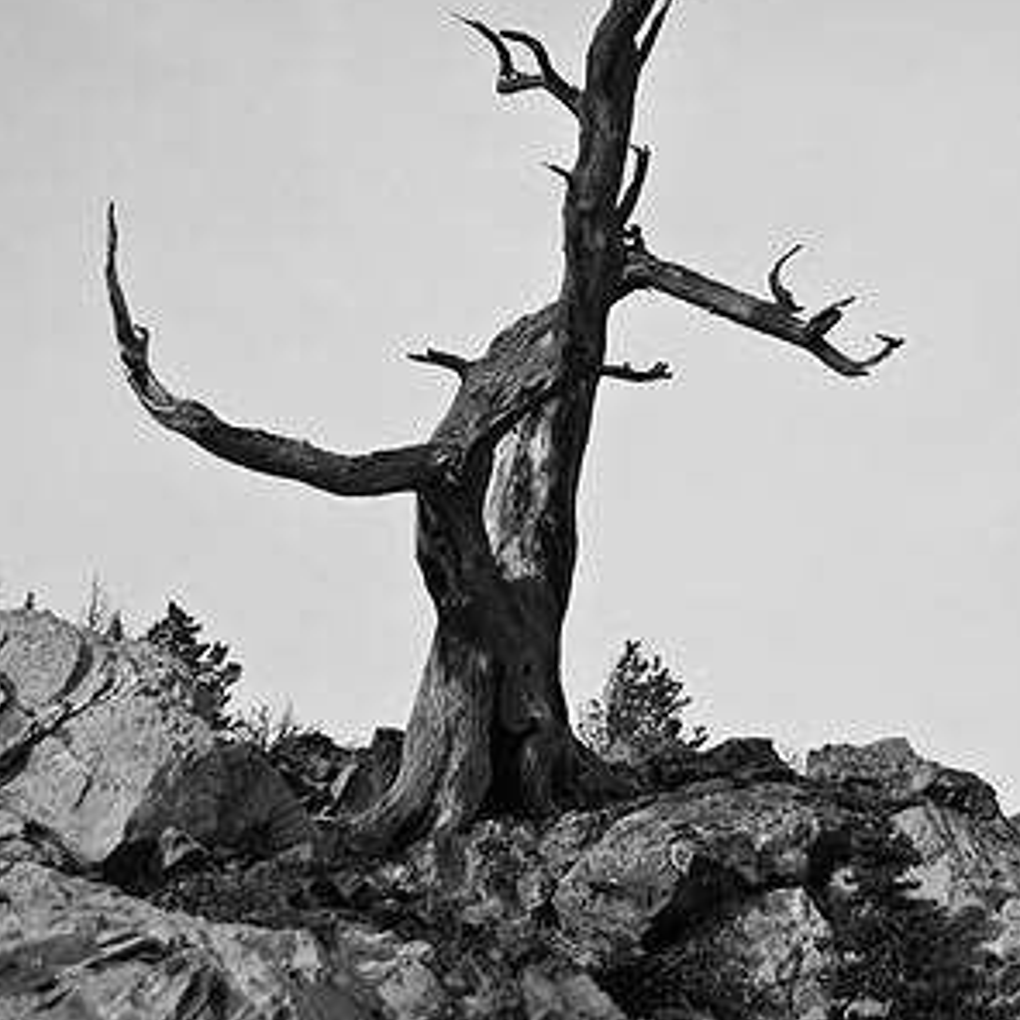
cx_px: 515
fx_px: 3100
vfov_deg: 18.7
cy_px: 420
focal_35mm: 93
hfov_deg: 18.7
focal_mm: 48
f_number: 5.6
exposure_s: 1/200
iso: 100
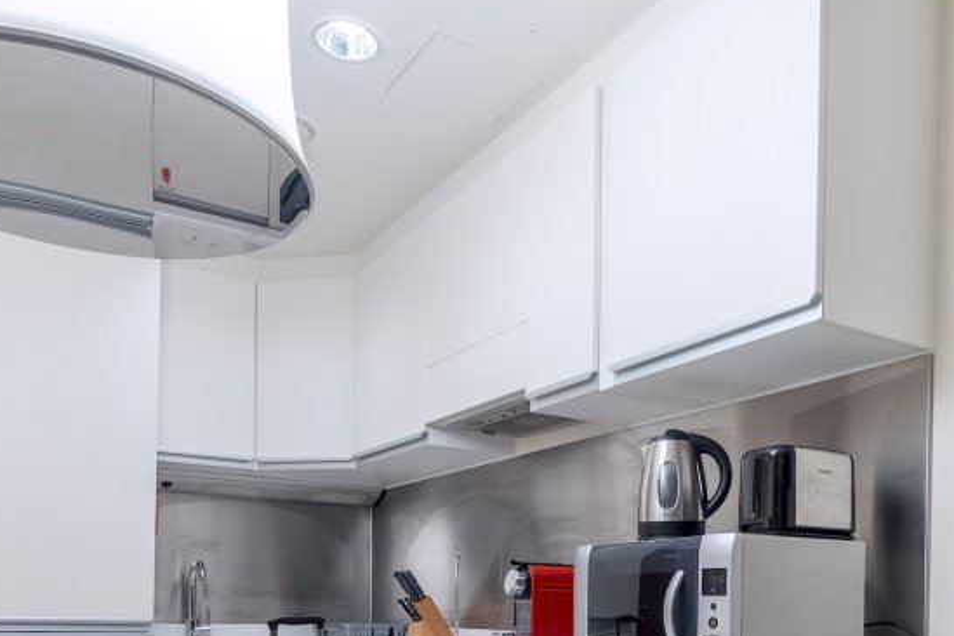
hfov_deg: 65.0
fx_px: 742
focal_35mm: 28
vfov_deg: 44.0
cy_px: 517
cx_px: 391
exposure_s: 1/30
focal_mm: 10
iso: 640
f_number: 4
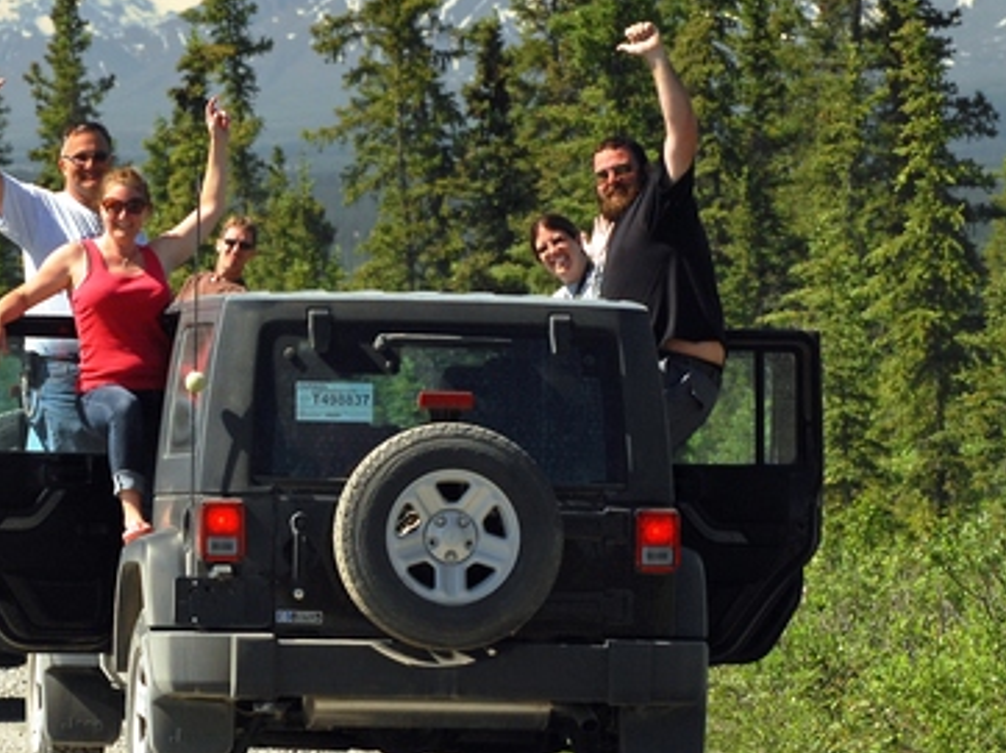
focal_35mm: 374
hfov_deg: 5.3
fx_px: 10862
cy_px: 208
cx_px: 39
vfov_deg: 4.0
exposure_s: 1/250
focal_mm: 125
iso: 320
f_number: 8
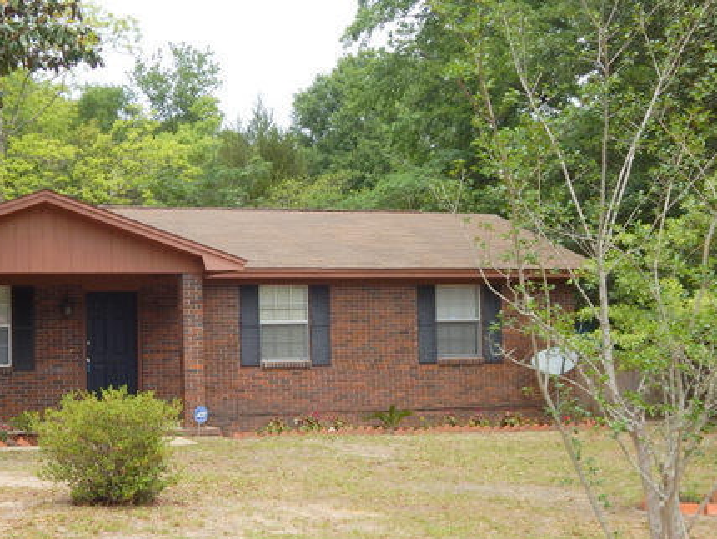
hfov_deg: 29.9
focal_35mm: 64
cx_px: 202
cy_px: 320
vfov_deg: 22.9
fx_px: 1326
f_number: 3.6
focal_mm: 7.7
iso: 125
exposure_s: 1/640
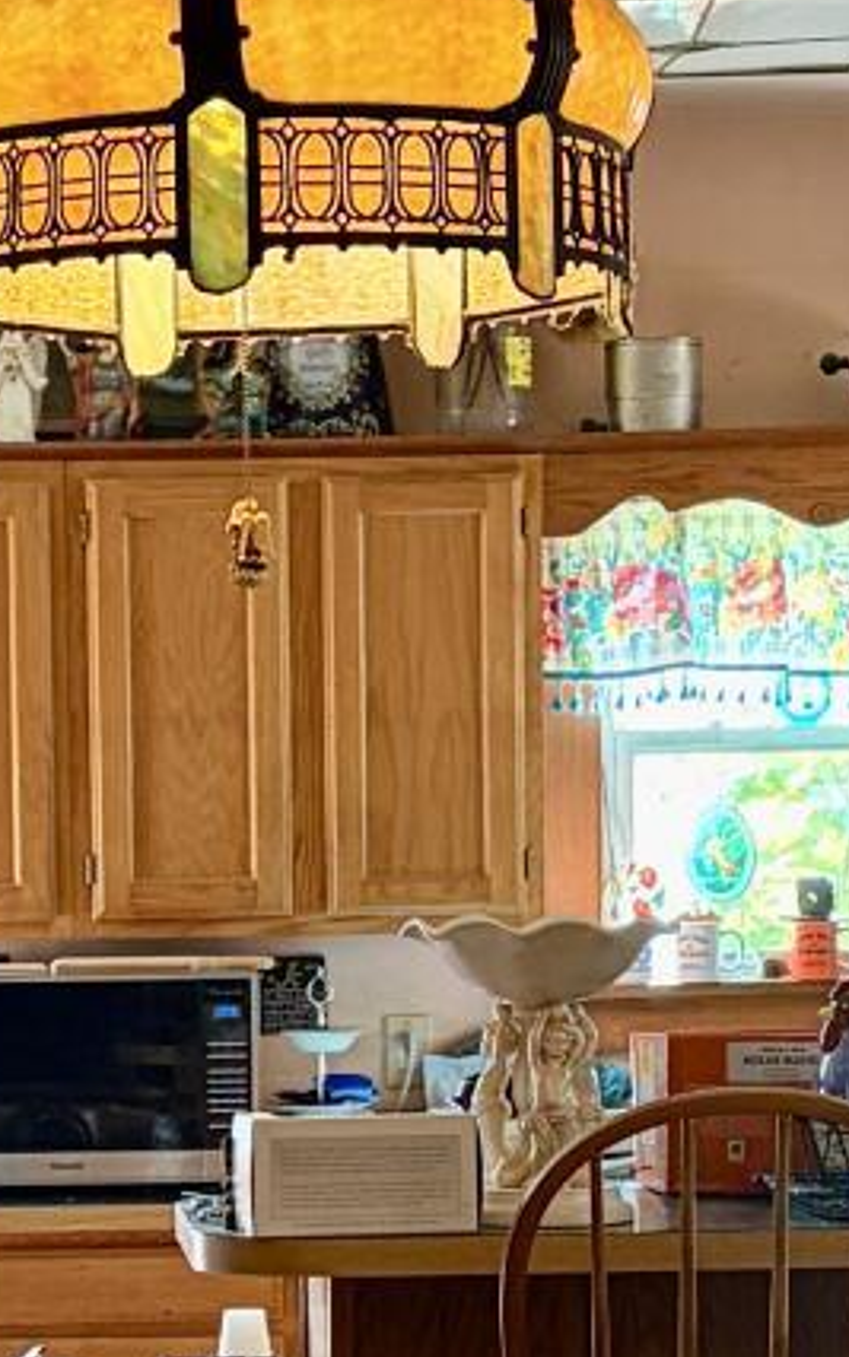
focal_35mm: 129
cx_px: 149
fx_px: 4774
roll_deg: +1.5
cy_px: 1093
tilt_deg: -2.2
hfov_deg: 10.1
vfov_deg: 16.1
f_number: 1.6
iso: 250
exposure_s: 1/60
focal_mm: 5.96
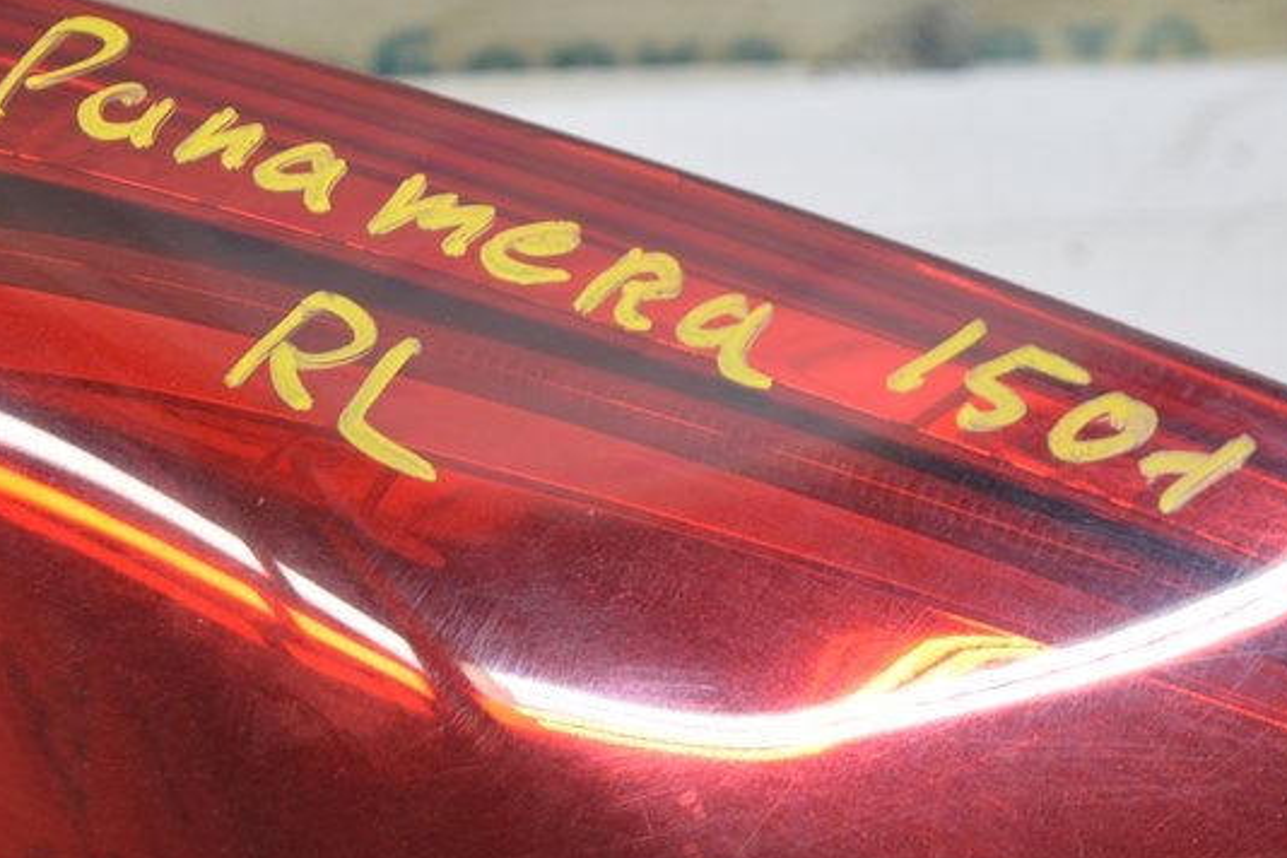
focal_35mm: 158
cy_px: 319
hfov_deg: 13.0
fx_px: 5647
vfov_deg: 8.7
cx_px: 588
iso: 400
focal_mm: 55
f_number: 5.6
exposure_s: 1/20
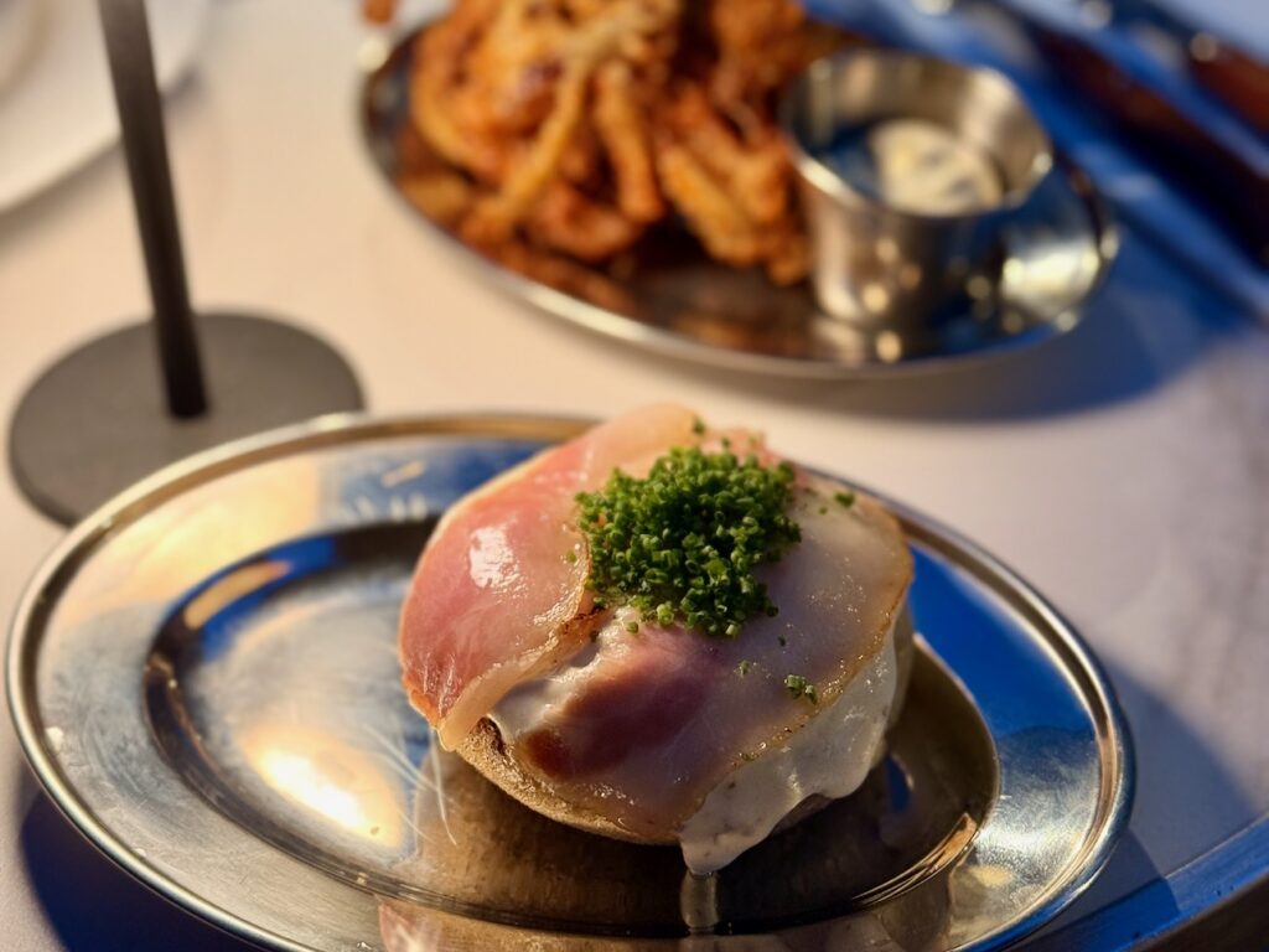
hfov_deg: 39.7
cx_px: 634
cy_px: 476
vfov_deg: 30.3
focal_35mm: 48
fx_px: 1760
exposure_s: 1/50
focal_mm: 6.76
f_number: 1.78
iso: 200
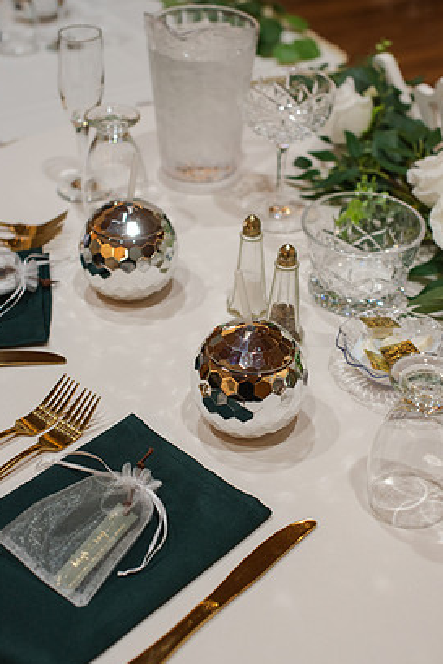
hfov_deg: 24.6
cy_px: 336
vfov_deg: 36.2
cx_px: 234
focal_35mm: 55
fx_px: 1014
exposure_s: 1/250
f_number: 3.5
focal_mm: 50
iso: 800
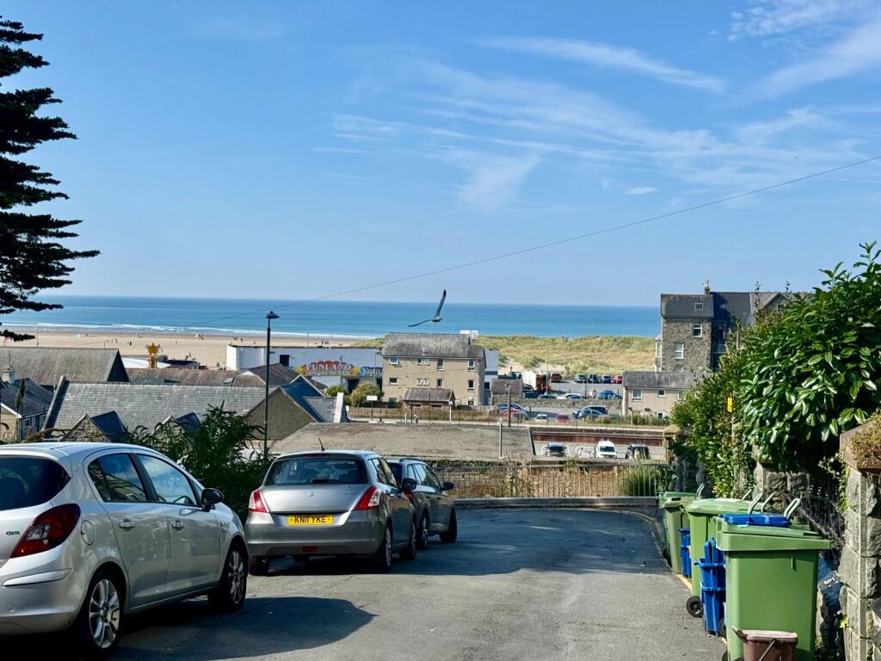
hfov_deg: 39.7
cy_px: 330
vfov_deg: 30.3
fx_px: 1222
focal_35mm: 48
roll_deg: -0.2
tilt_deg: -0.9
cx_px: 440
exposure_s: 1/5587
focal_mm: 6.76
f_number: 1.78
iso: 64
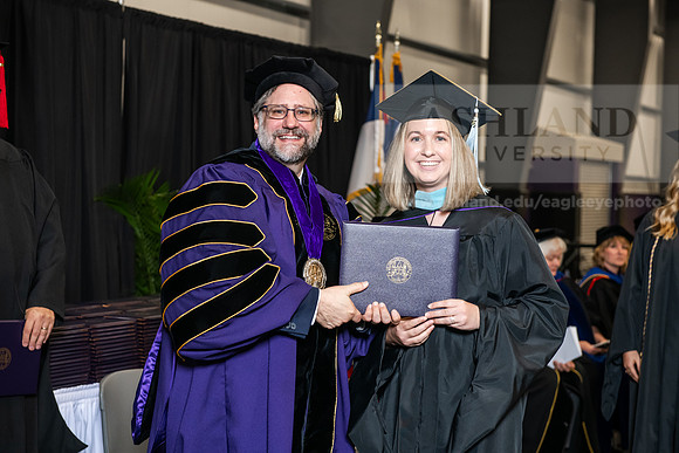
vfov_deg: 19.5
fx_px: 1321
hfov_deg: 28.8
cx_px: 340
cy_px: 226
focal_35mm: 70
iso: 2000
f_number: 5
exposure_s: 1/200
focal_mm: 70
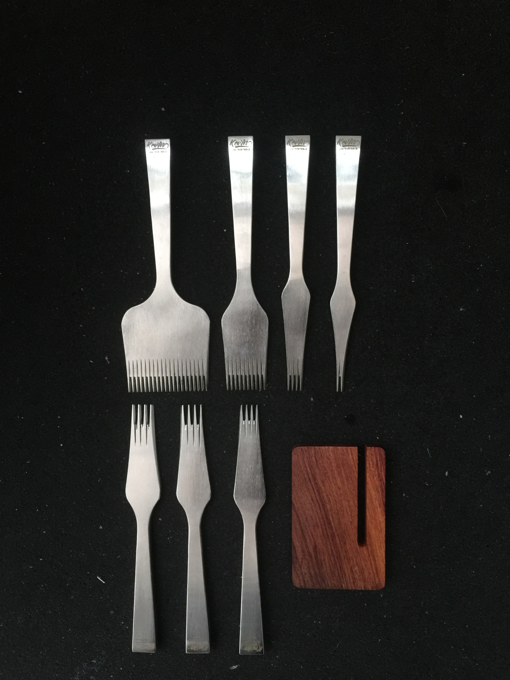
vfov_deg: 61.7
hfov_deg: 48.2
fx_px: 570
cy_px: 340
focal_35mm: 29
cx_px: 255
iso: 125
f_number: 2.2
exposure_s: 1/10
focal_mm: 4.15
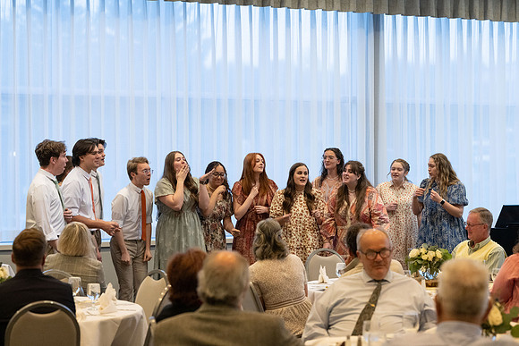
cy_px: 167
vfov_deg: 14.2
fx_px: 1389
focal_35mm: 96
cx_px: 259
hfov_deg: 21.2
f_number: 4
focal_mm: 91
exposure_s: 1/320
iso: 2500
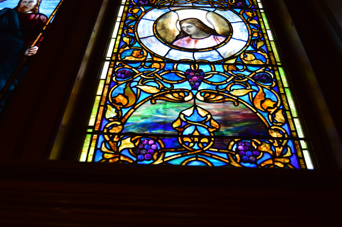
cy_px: 114
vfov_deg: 38.3
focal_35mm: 34
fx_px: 327
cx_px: 171
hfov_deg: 55.1
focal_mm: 23
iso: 800
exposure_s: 1/40
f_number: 3.8
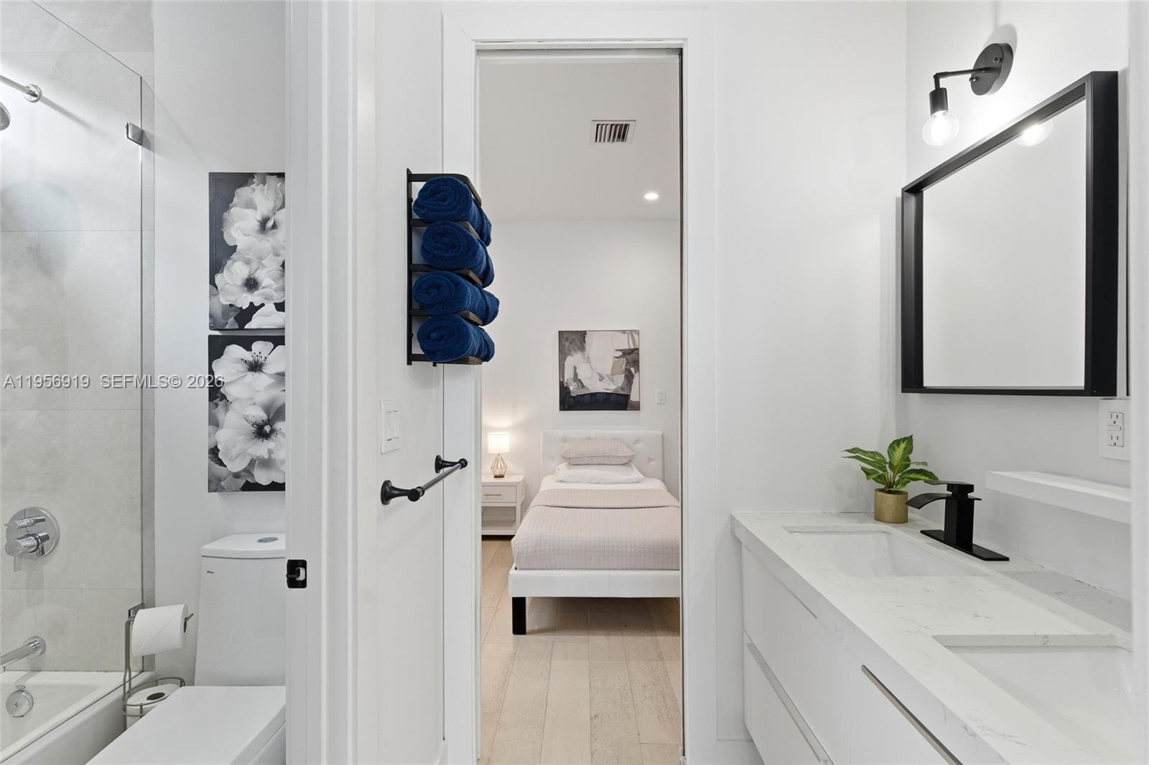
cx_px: 574
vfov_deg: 70.4
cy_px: 382
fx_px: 542
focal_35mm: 17
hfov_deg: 93.3
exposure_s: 1/160
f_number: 8
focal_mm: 17
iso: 250
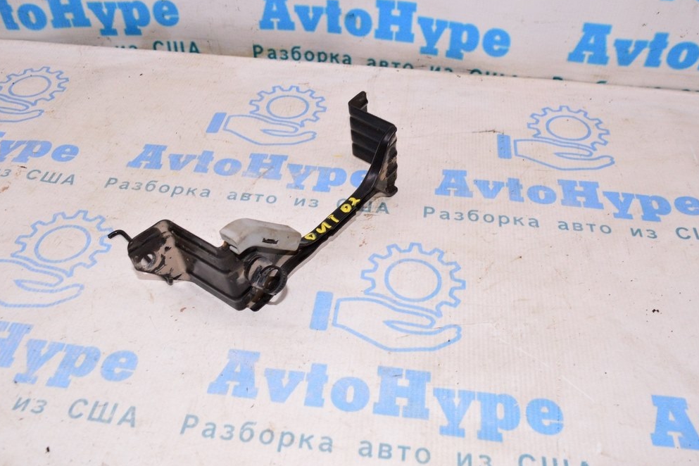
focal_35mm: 34
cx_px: 342
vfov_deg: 38.9
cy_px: 229
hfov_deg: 55.8
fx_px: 660
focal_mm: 22
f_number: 8
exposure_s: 1/125
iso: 1600
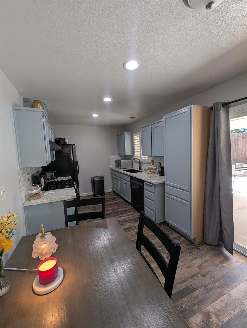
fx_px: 123
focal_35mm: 13
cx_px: 124
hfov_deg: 90.1
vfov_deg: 106.1
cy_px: 164
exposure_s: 1/120
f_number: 2.2
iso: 92
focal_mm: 1.95
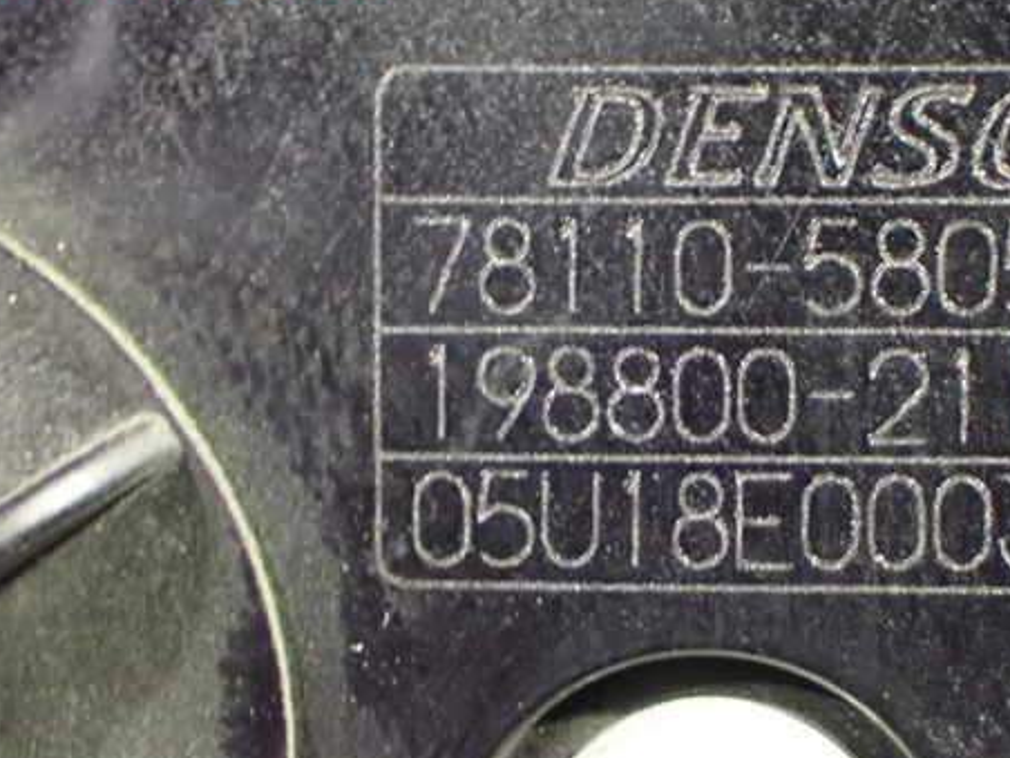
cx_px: 635
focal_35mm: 77
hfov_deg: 25.3
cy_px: 436
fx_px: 2247
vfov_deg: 19.1
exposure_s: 1/8
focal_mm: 10.35
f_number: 3.5
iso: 1600
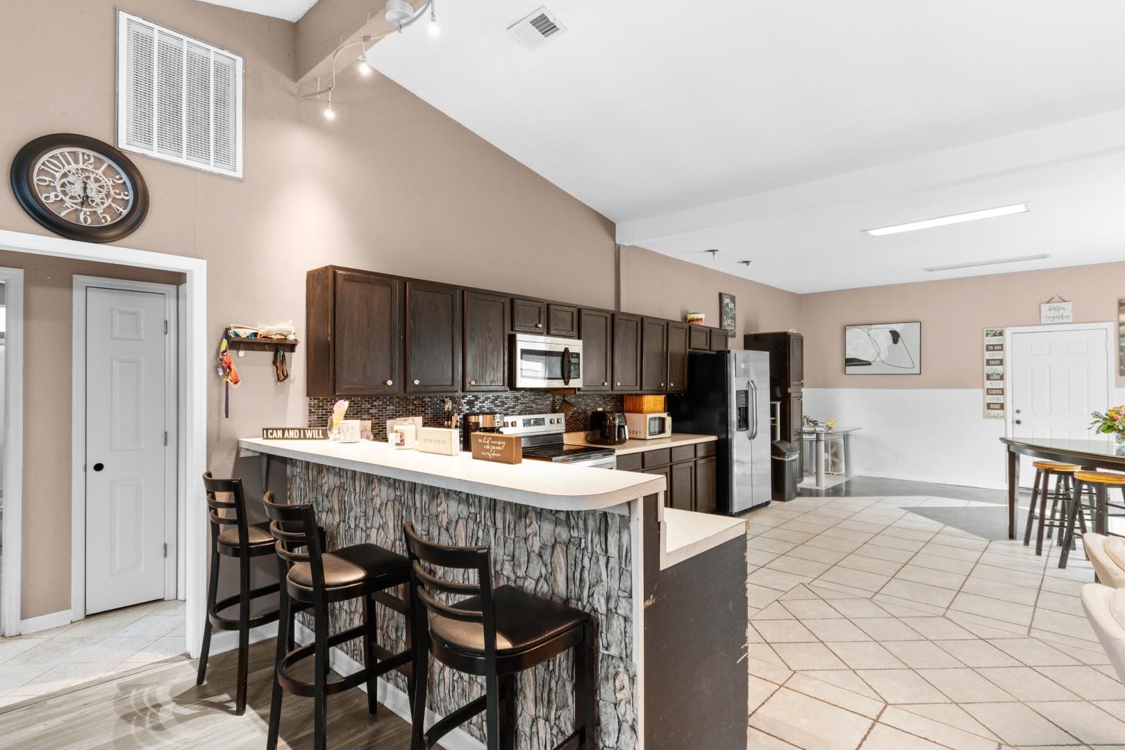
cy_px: 375
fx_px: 562
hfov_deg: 90.0
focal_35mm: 18
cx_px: 562
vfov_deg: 67.4
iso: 100
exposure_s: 1/2
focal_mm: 12
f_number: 4.8
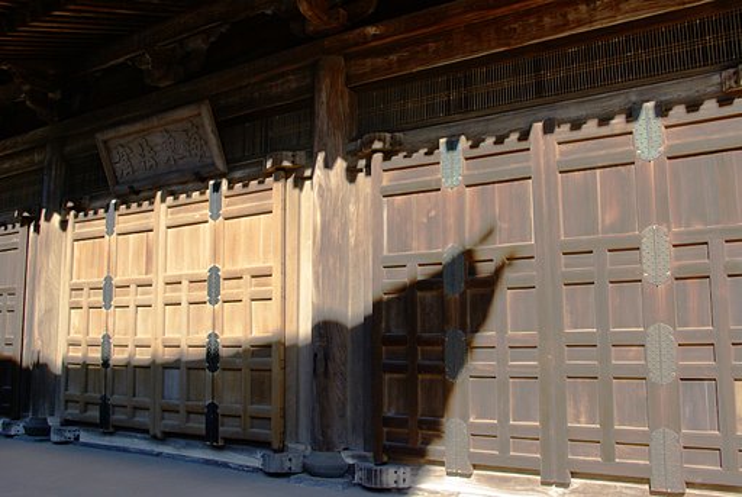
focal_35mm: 32
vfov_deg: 41.8
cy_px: 248
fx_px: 650
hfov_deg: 59.4
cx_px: 371
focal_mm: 21
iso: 100
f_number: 11
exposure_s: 1/50
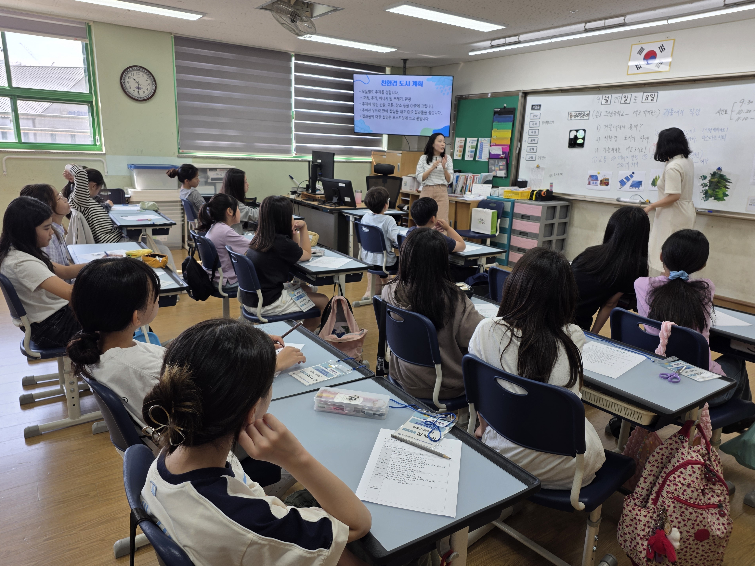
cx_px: 370
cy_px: 279
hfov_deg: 71.6
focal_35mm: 24
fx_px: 523
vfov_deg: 56.8
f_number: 1.7
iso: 32
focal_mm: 6.3
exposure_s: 1/120
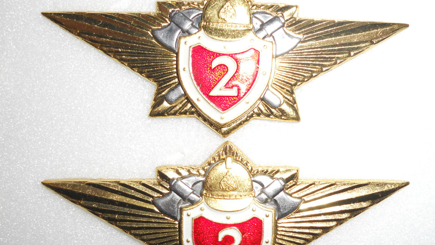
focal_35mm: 40
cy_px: 139
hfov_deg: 50.4
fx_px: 461
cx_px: 232
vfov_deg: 29.7
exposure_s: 1/25
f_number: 8.8
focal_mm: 5.8
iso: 80
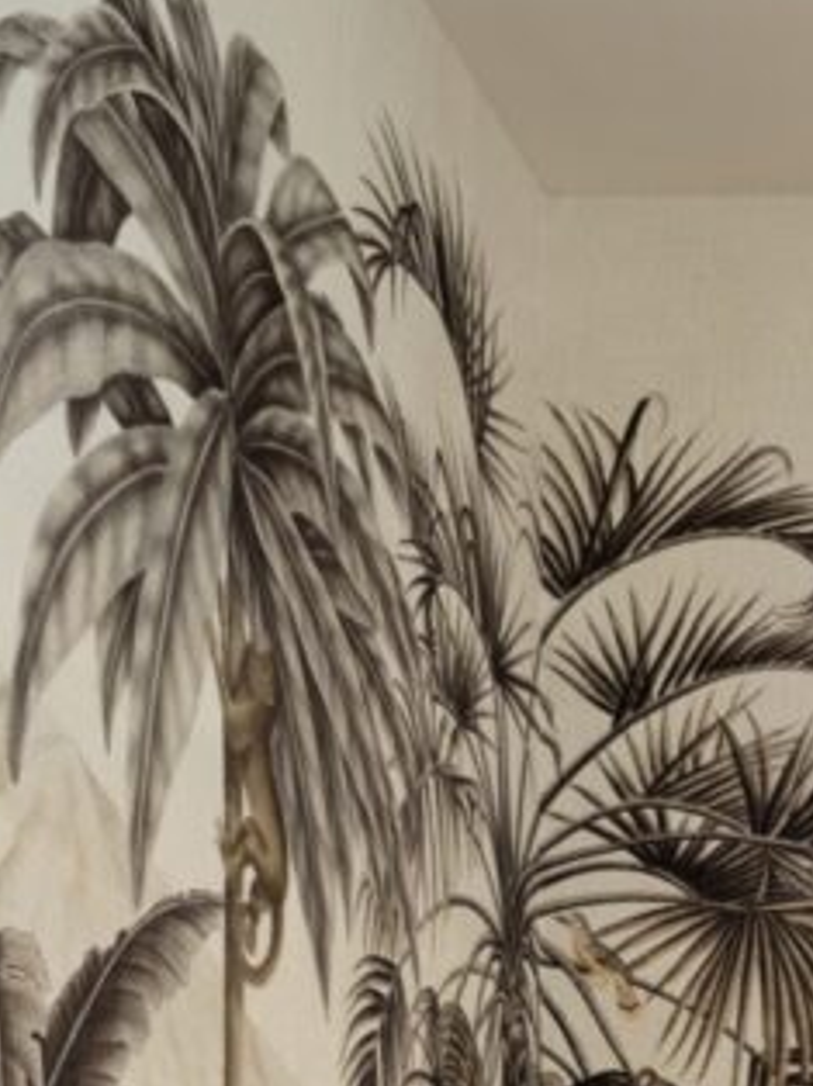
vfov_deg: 16.5
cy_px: 1895
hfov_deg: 12.7
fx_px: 3198
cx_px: 1602
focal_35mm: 102
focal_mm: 32
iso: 160
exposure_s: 1/2
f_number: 11
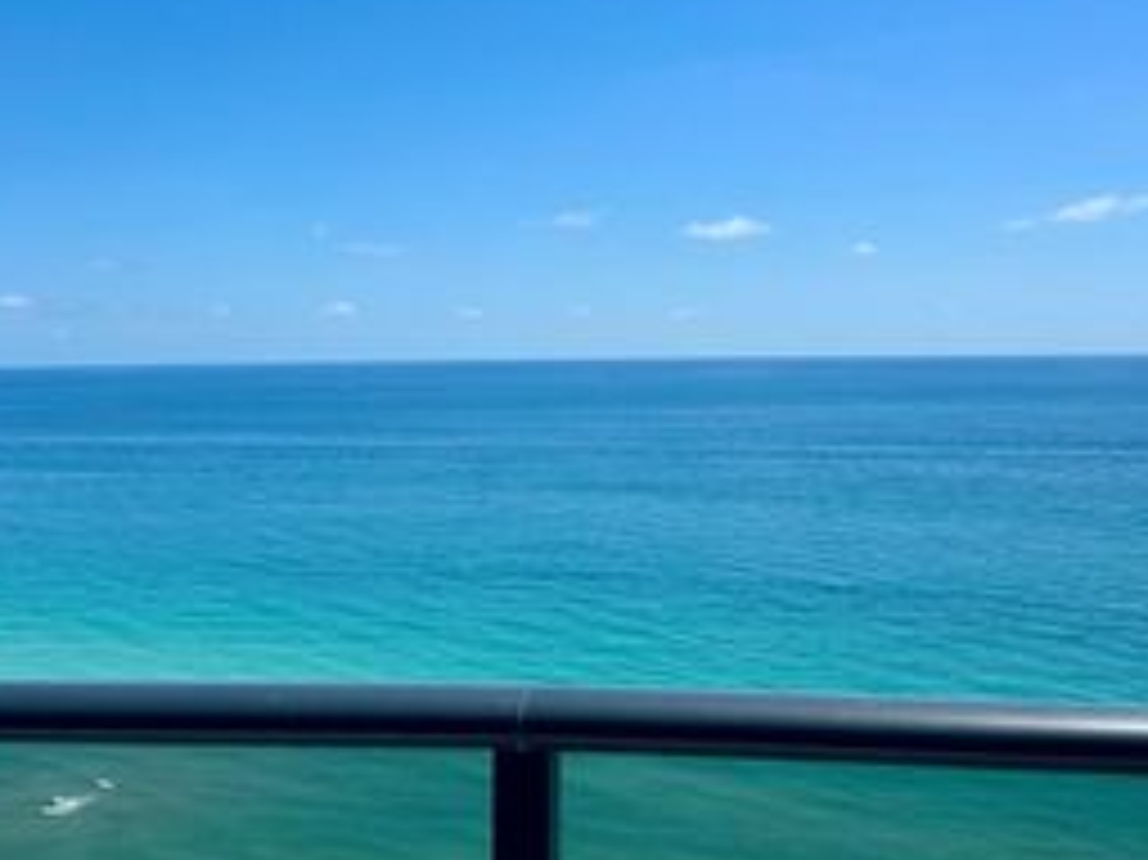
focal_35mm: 47
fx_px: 1558
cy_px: 272
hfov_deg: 40.4
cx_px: 563
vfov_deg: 30.6
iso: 80
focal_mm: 6.86
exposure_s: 1/7576
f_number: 1.78
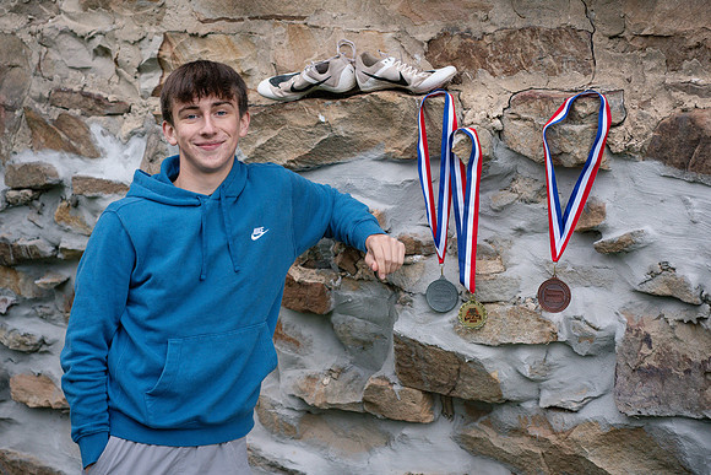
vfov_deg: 14.7
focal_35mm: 93
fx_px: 1833
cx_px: 383
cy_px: 222
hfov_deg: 21.9
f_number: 3.5
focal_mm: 85
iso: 800
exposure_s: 1/200
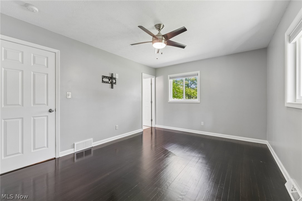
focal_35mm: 14
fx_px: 117
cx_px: 151
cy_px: 100
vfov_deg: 81.2
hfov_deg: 104.3
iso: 200
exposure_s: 1/20
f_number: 3.5
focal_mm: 14
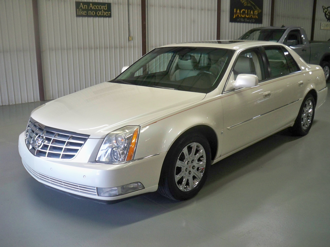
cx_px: 165
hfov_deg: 52.6
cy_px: 124
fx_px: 334
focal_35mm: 35
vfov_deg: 40.7
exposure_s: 1/60
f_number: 3.1
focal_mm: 6.3
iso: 250
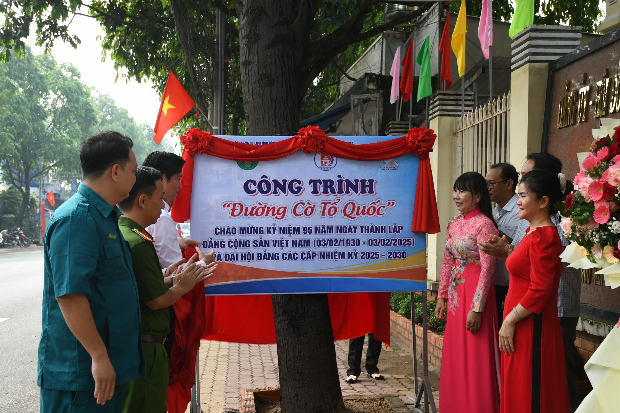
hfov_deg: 41.1
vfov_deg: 28.1
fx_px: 827
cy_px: 206
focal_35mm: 48
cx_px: 310
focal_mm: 32
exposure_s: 1/200
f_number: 5.6
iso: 250
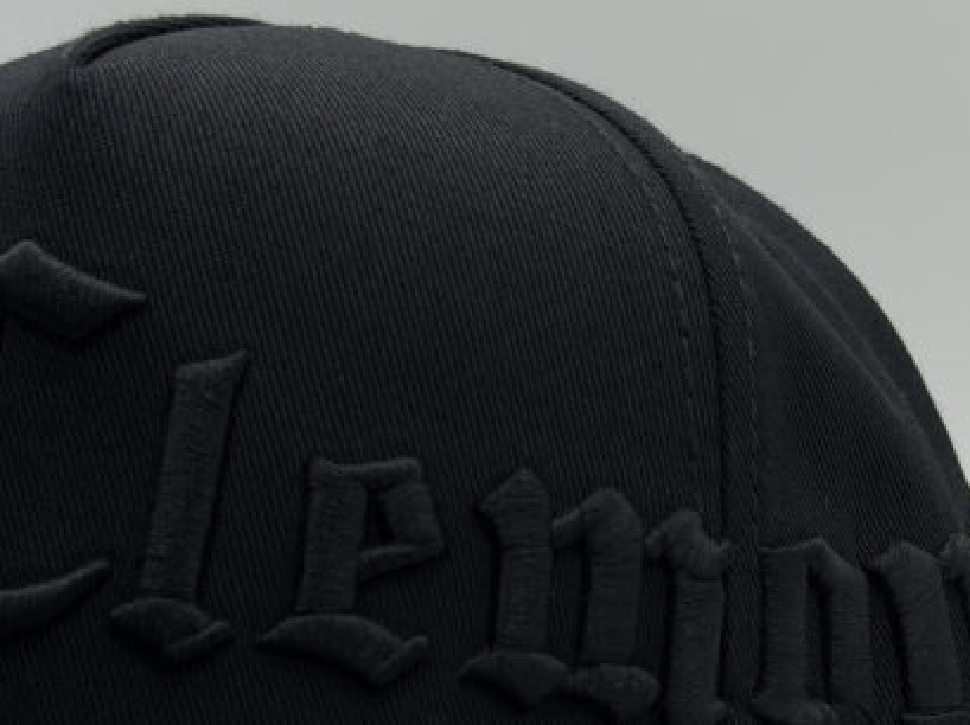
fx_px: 2632
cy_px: 682
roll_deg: -0.8
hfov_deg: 20.9
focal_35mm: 94
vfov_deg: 15.5
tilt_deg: -14.1
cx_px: 579
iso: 64
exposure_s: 1/434
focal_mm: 6.76
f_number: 1.78
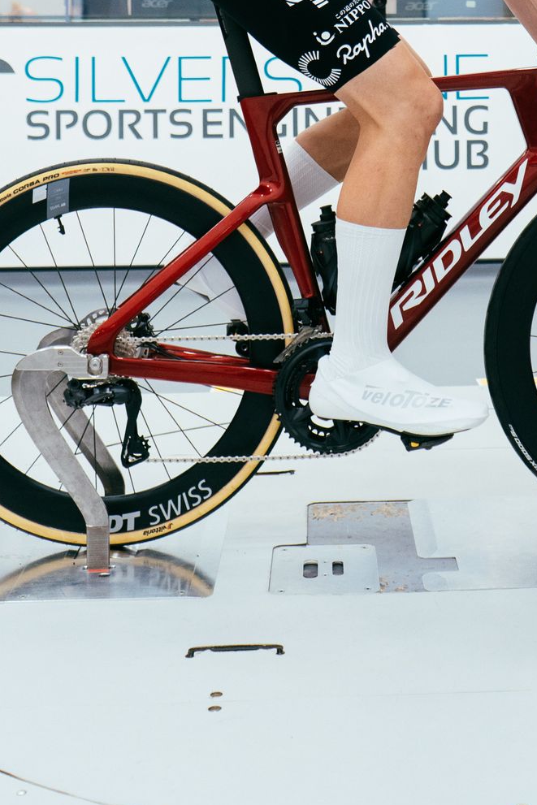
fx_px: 1387
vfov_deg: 30.5
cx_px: 415
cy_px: 37
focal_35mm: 62
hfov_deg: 21.7
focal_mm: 32
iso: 1250
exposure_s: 1/250
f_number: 4
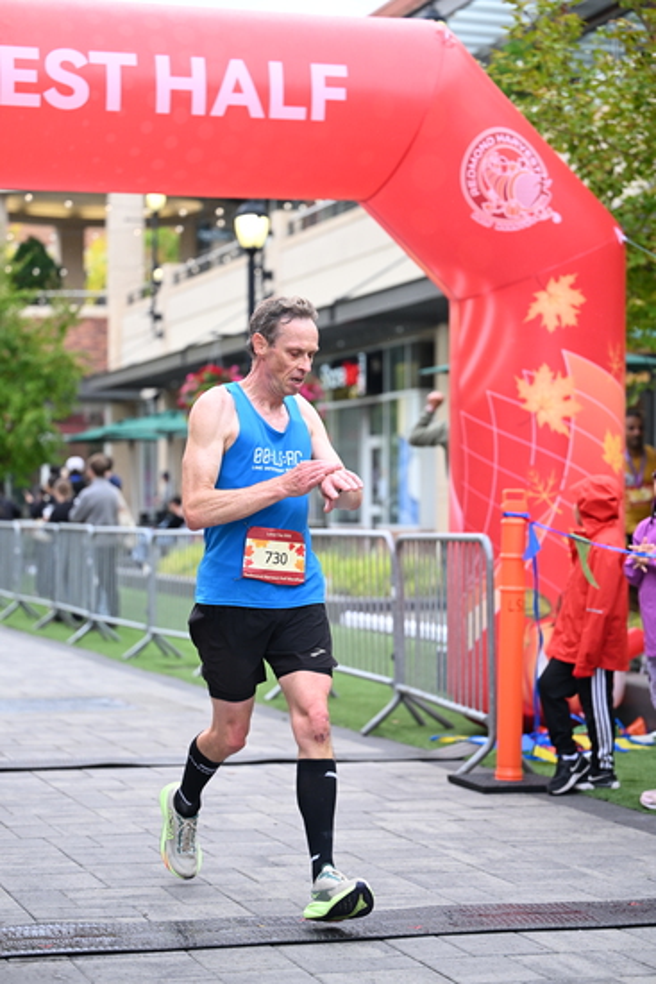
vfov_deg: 25.7
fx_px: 2158
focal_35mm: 79
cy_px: 492
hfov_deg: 17.3
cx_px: 328
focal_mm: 79
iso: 1250
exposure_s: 1/1600
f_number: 2.8
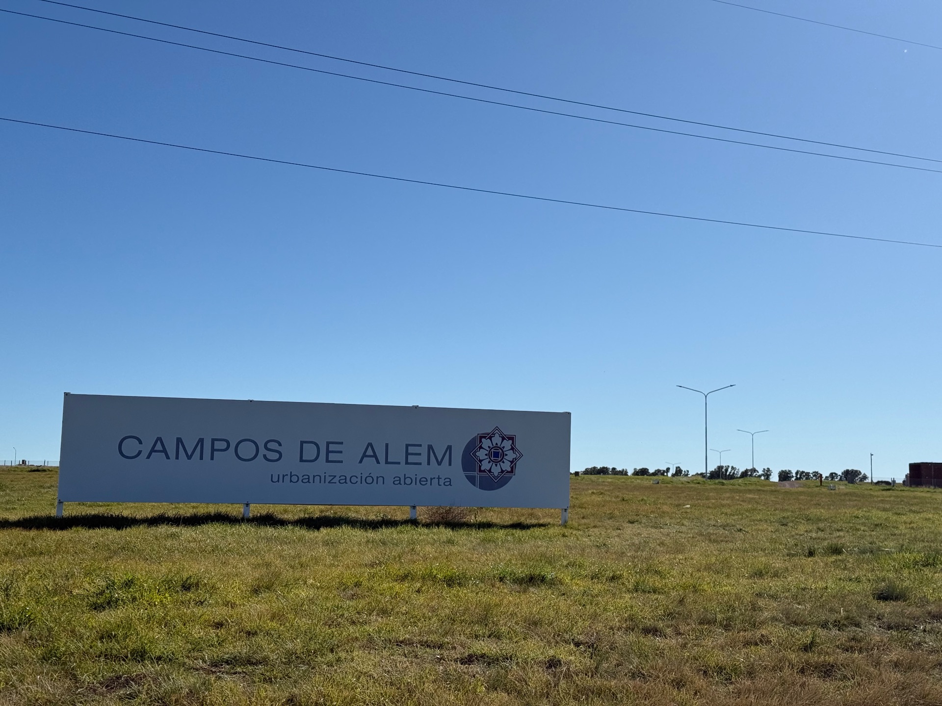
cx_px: 471
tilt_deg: +7.2
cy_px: 353
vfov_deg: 30.3
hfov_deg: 39.7
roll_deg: -1.0
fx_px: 1306
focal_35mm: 48
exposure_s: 1/8772
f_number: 1.78
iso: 64
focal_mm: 6.76
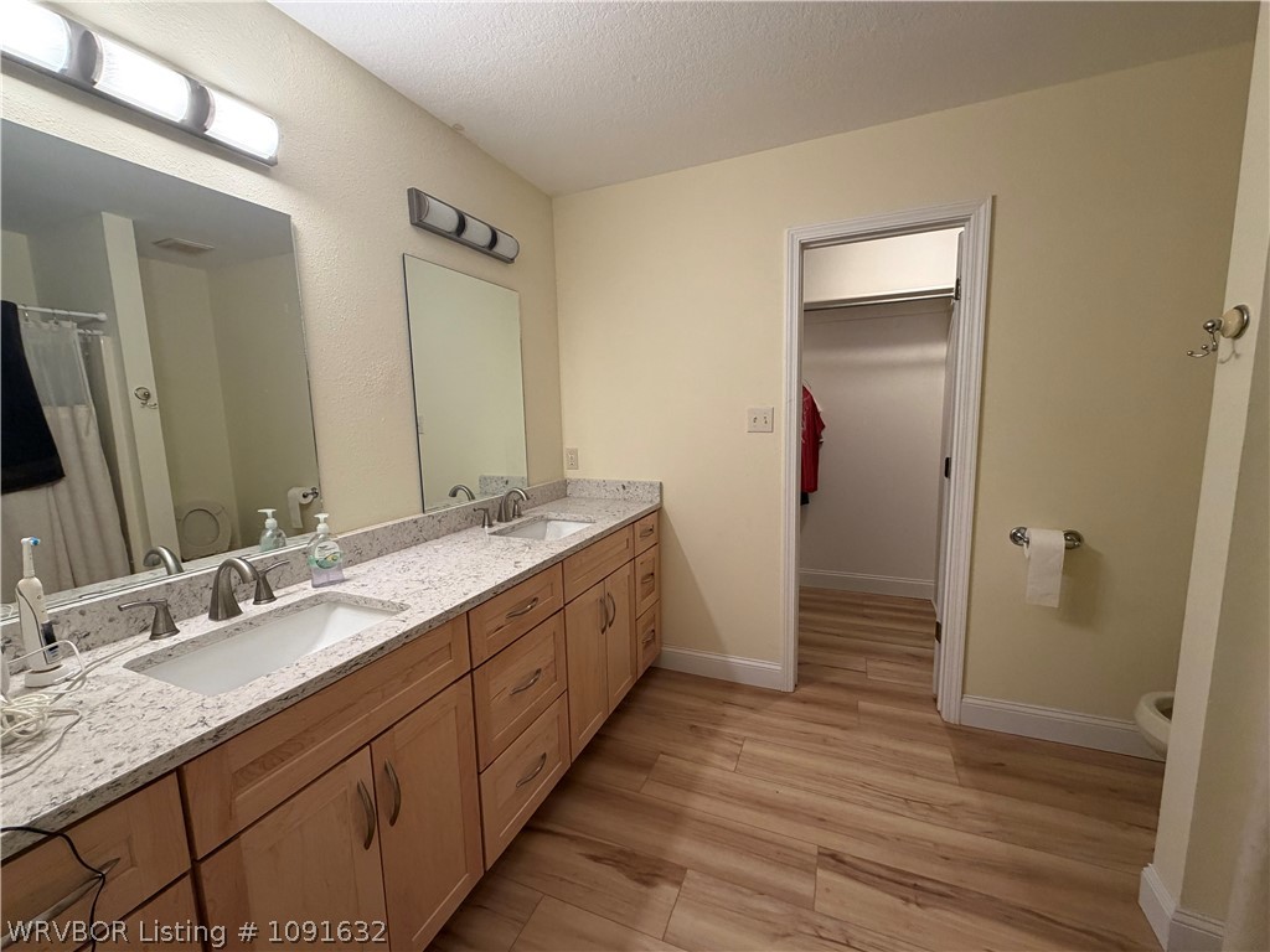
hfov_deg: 102.1
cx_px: 635
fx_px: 514
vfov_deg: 85.7
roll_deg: +2.5
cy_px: 476
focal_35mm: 14
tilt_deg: -7.0
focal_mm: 2.22
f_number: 2.2
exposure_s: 1/60
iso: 250
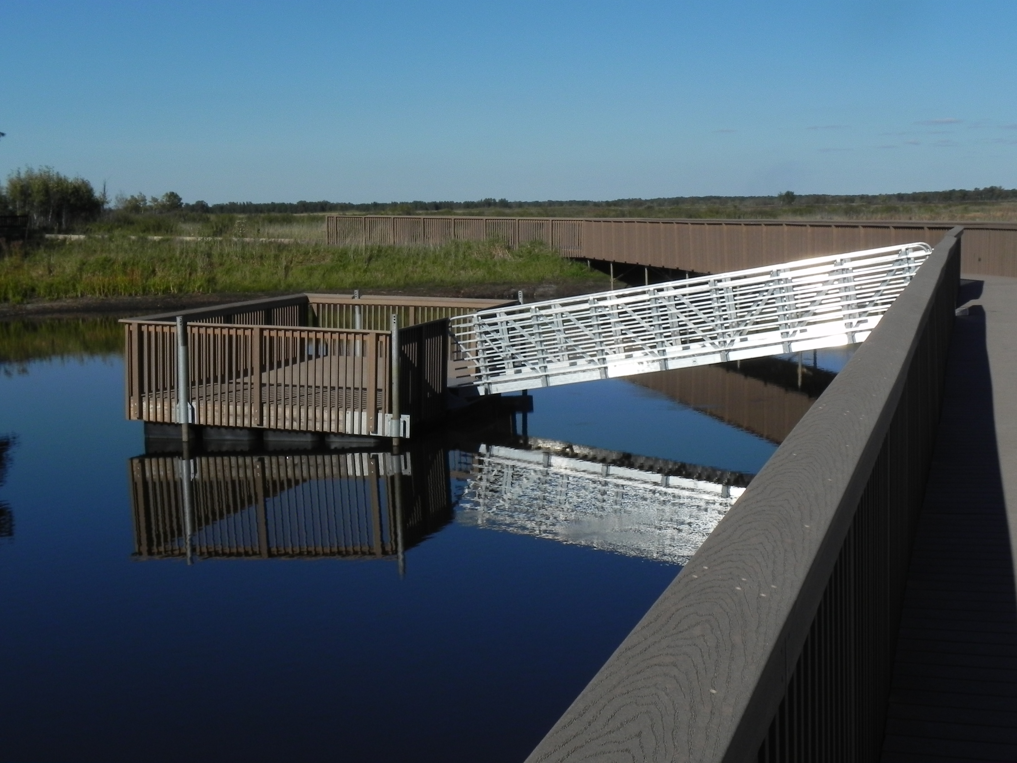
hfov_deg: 36.8
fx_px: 1528
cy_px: 382
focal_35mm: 52
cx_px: 508
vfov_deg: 28.0
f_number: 8
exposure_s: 1/876
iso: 160
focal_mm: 9.2
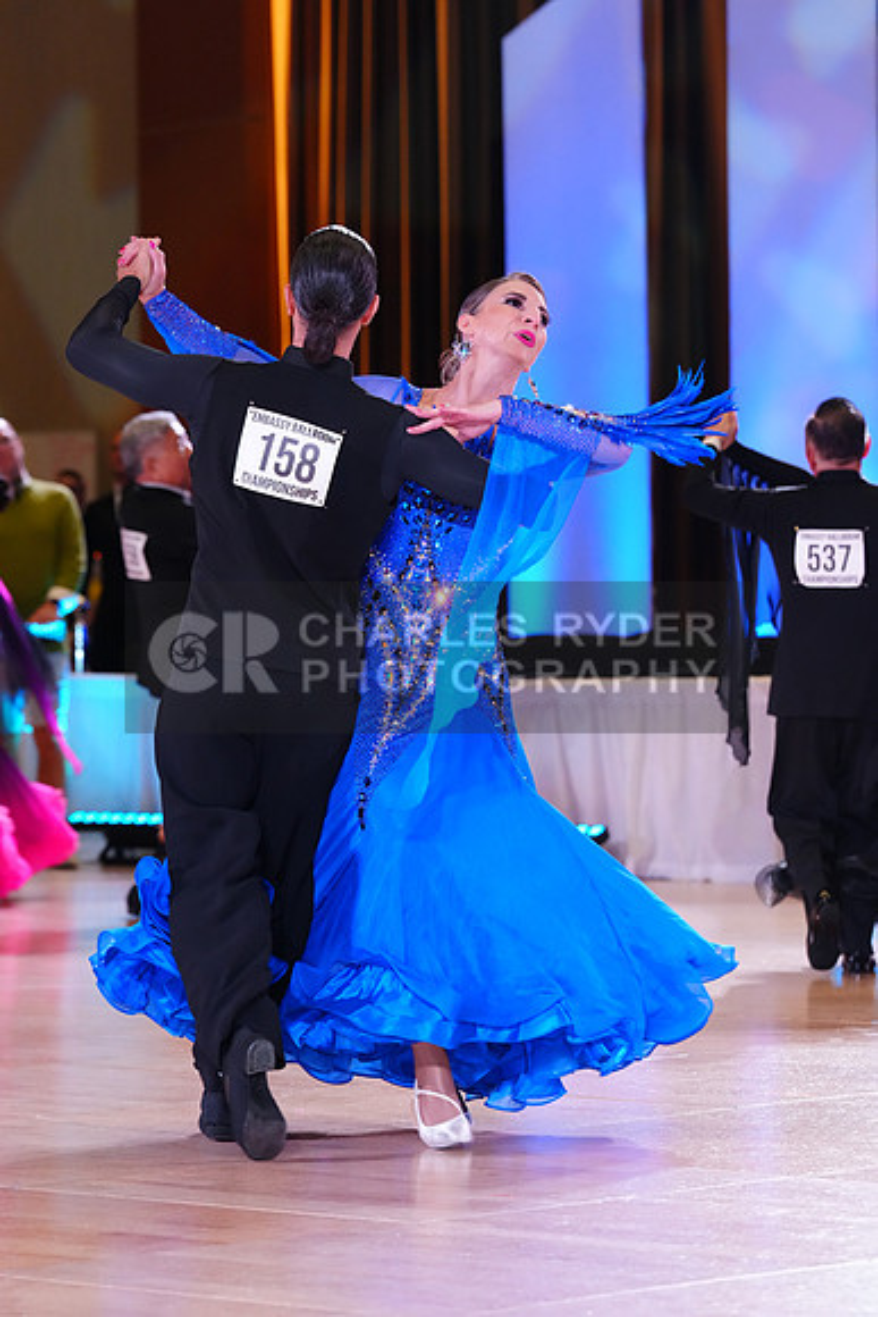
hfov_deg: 8.5
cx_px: 439
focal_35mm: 161
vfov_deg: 12.8
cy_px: 658
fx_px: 5886
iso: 3200
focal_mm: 161
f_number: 5
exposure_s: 1/250
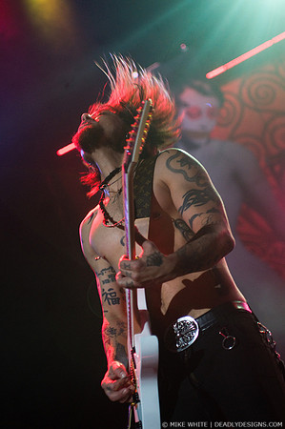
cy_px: 214
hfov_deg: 14.7
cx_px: 142
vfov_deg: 21.9
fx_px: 1107
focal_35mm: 93
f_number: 3.2
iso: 800
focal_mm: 62
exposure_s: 1/250
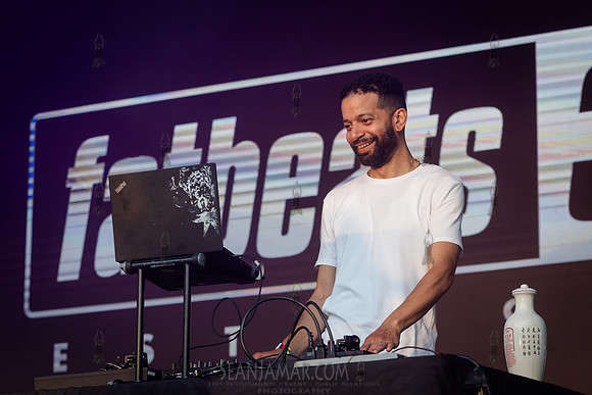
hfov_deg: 14.5
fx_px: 2327
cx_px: 313
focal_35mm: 141
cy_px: 181
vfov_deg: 9.7
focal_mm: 112
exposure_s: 1/500
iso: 1000
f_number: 5
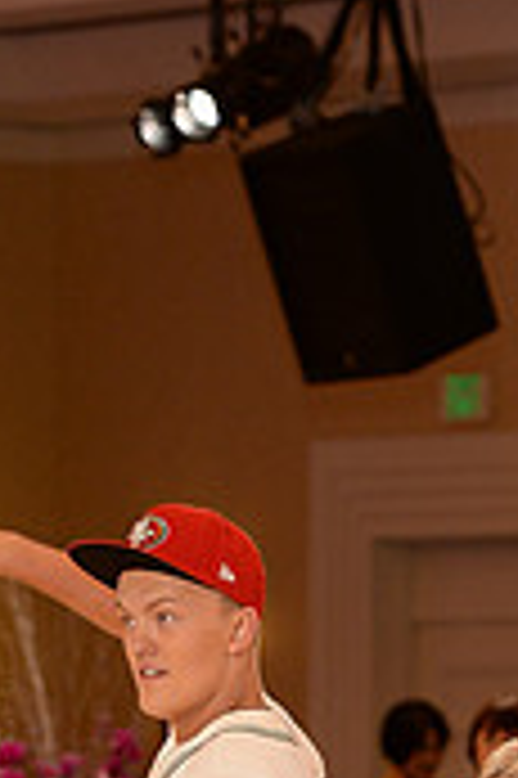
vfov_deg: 5.4
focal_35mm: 376
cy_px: 1169
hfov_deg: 3.6
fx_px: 8131
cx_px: 304
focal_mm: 112
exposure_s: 1/250
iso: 1600
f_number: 4.5
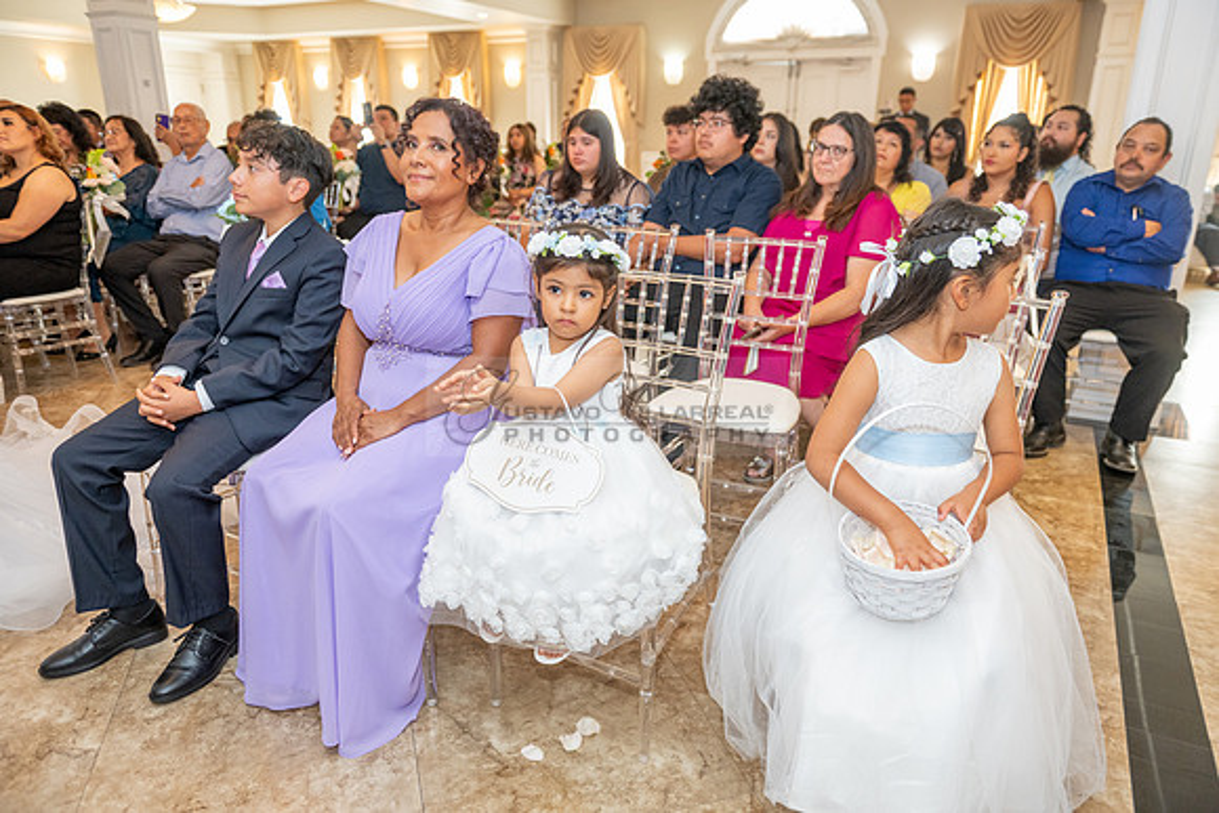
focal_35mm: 24
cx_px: 610
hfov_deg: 73.7
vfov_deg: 53.2
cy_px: 406
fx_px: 813
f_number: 3.5
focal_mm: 24
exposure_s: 1/200
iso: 1250
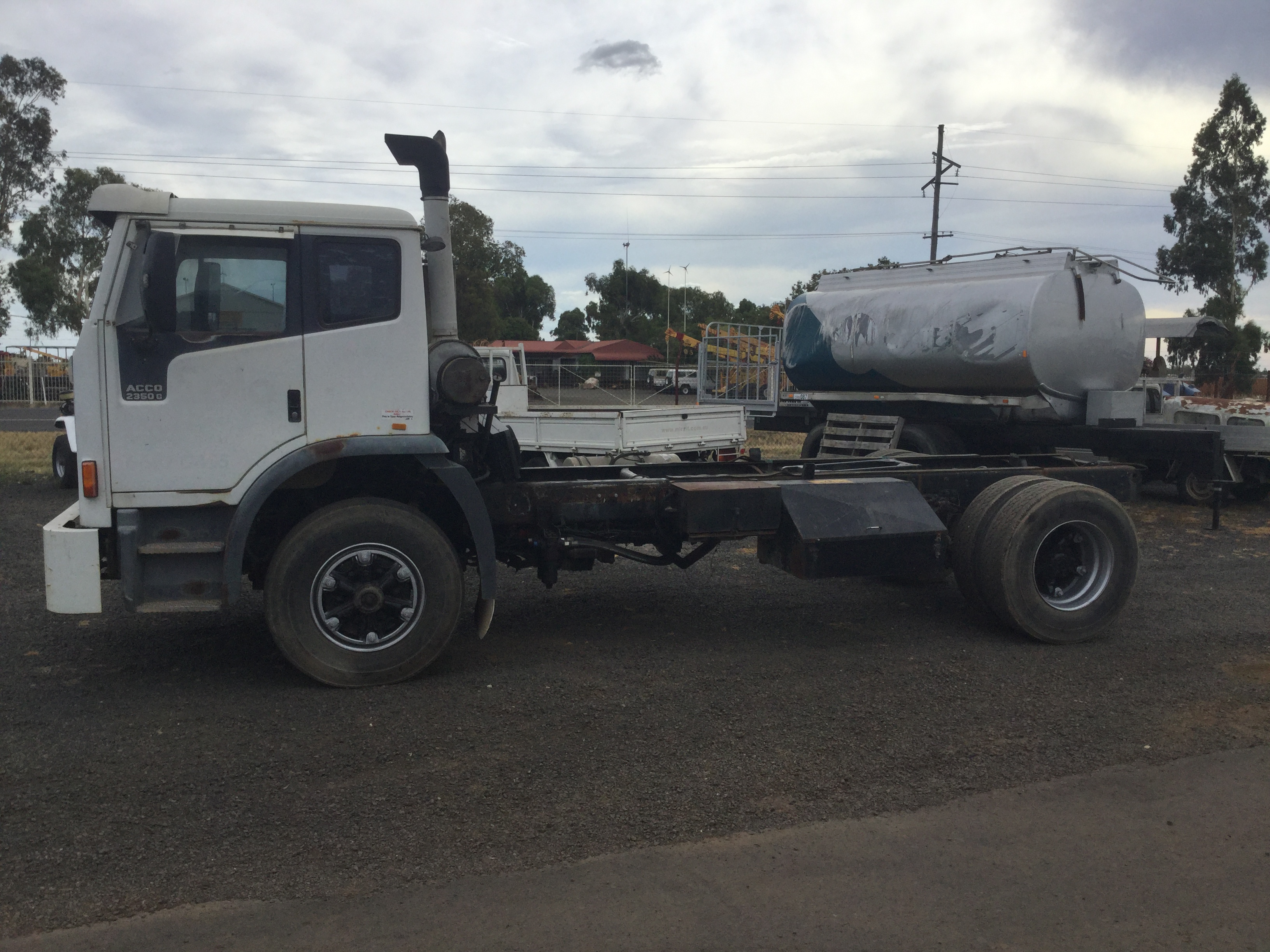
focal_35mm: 31
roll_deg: -0.7
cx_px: 635
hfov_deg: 58.4
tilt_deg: -6.9
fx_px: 1137
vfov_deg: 45.4
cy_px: 476
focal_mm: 3.3
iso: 25
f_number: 2.4
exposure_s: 1/1942
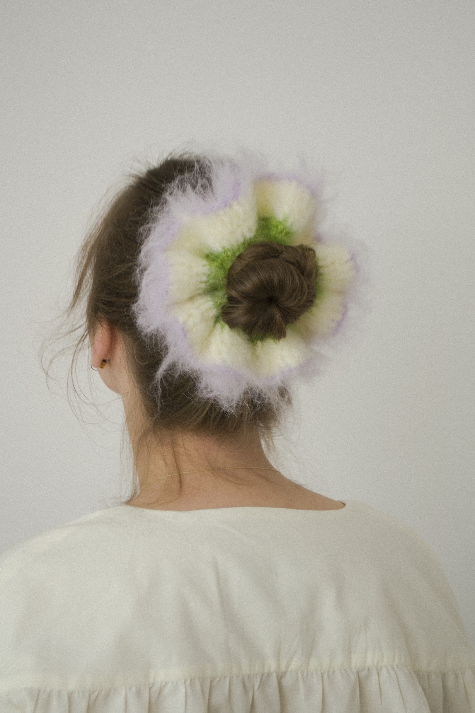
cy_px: 356
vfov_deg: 29.2
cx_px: 238
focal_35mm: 69
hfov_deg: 19.7
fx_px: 1366
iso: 125
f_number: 5.3
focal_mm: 46
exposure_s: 1/80
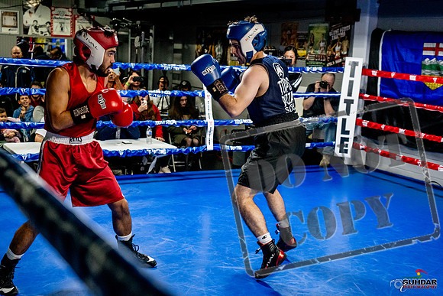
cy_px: 148
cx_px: 222
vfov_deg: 26.0
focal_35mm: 52
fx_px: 640
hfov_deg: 38.2
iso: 5000
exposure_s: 1/800
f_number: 2.8
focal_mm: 35
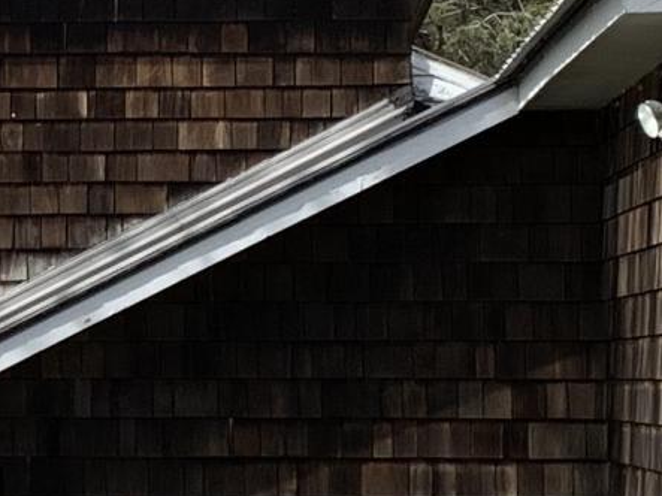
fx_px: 3365
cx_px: -43
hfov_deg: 11.1
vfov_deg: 8.4
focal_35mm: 176
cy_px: 140
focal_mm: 4.25
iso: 25
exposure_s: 1/1282
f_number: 1.8
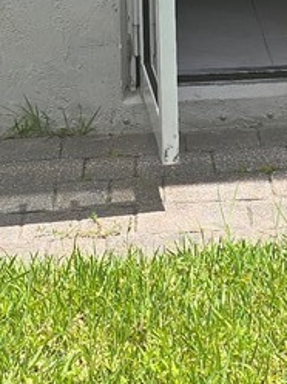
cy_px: -237
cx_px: 245
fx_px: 1640
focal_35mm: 148
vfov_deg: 12.5
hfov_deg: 10.0
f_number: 1.7
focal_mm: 6.3
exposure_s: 1/536
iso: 12
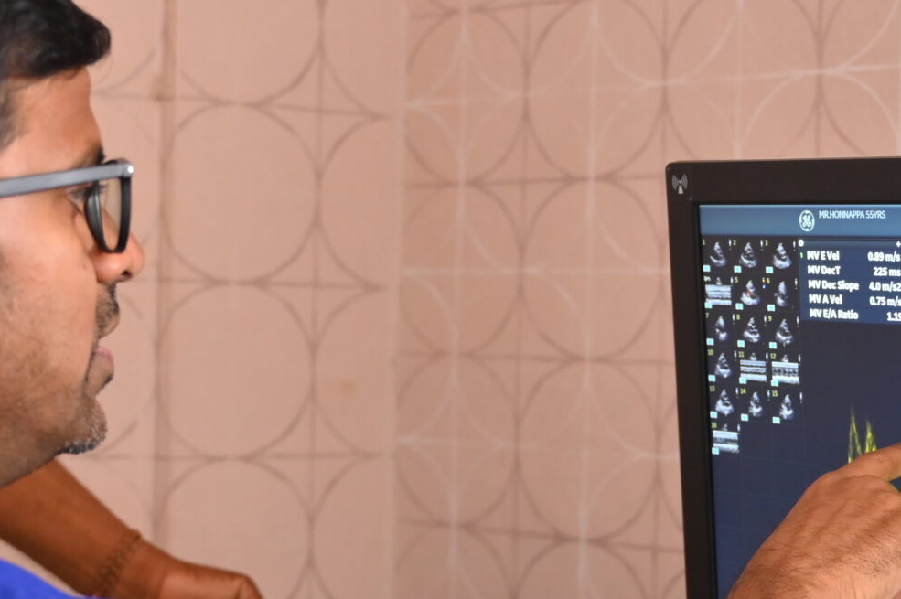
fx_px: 2601
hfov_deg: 19.6
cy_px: 437
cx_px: 531
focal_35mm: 104
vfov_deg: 13.1
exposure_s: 1/25
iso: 1250
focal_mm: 40
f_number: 4
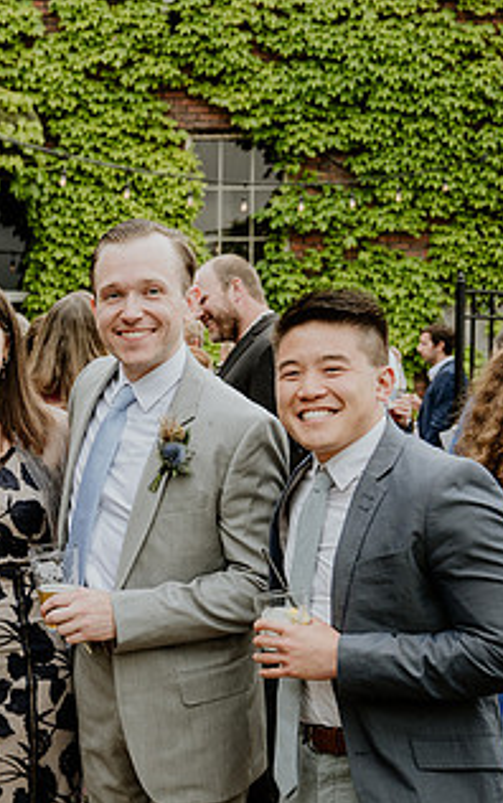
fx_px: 1445
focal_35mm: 66
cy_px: 475
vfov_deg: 31.0
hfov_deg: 18.5
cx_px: -138
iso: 200
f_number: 3.5
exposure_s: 1/400
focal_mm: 32.5
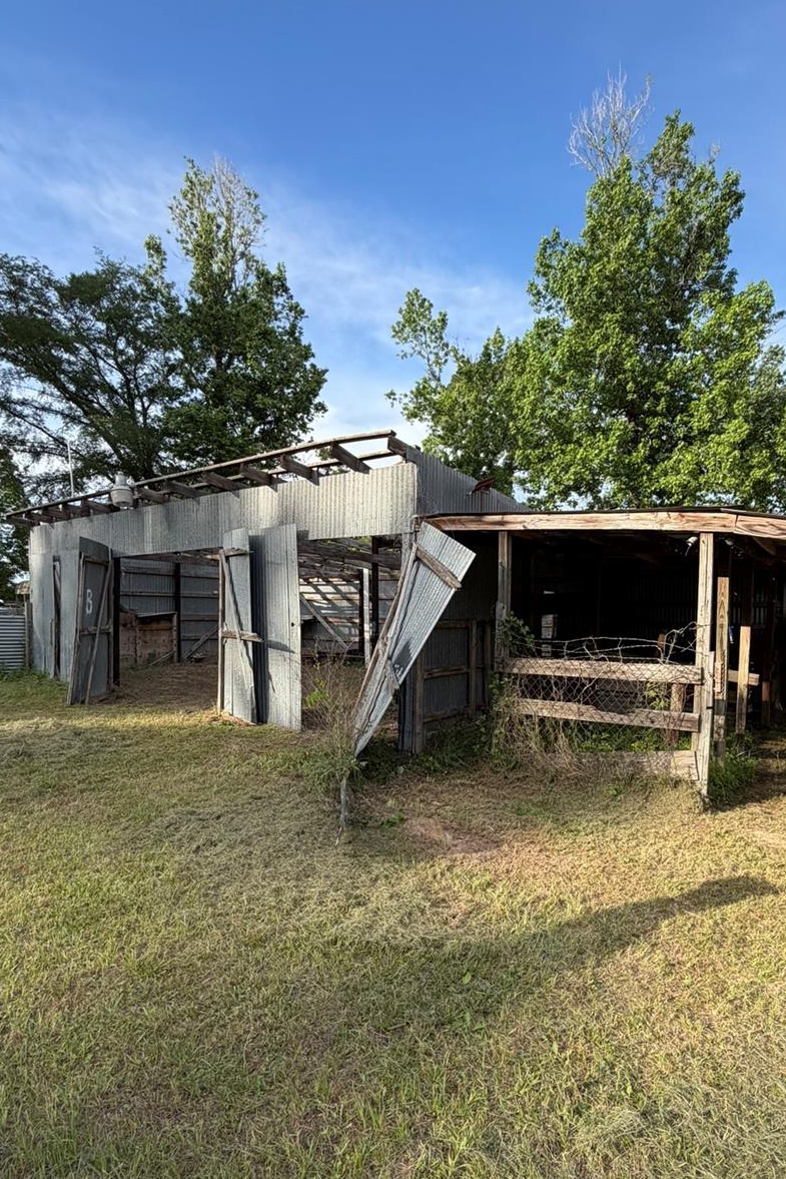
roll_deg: -0.4
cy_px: 650
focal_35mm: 19
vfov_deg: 86.6
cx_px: 426
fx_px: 622
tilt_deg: -2.7
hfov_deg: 64.5
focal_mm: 2.22
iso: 40
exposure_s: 1/596
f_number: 2.2
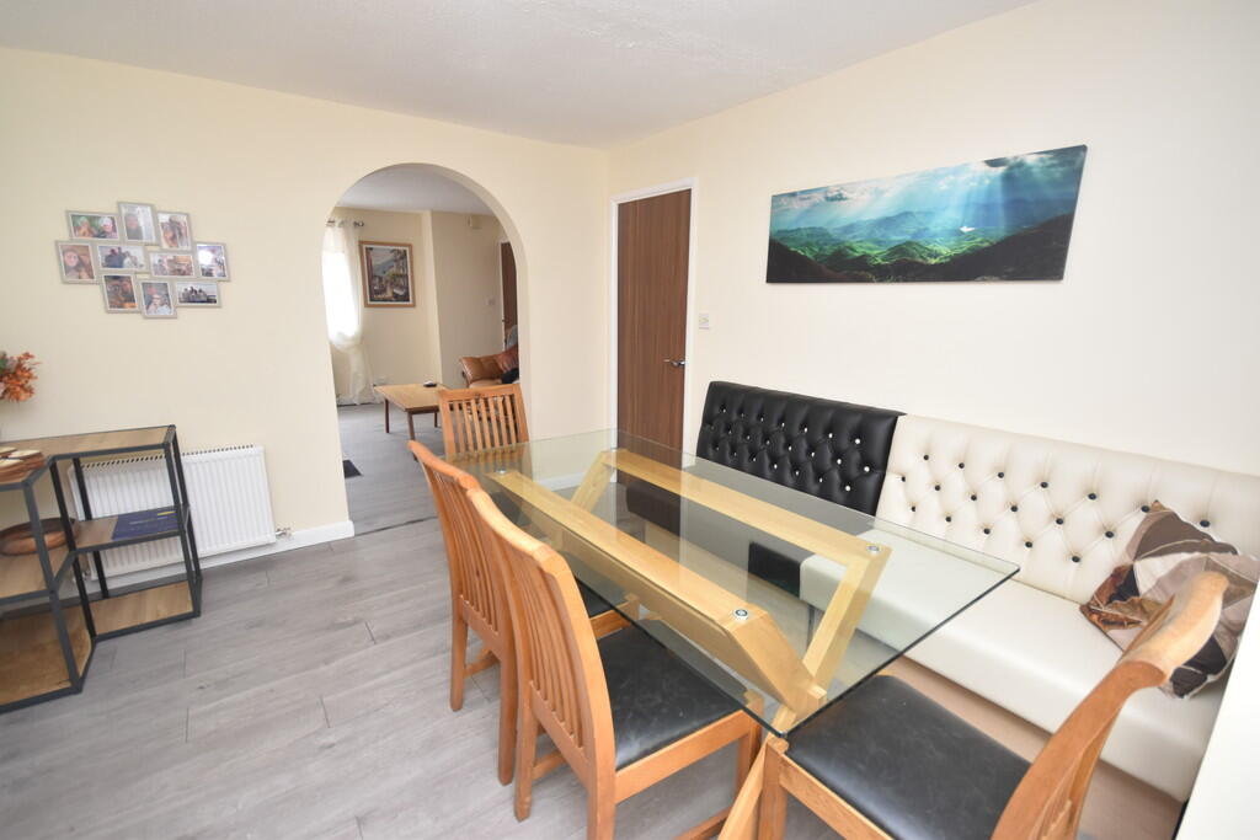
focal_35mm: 15
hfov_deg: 100.4
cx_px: 630
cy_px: 420
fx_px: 525
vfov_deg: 77.3
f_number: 4.5
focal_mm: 10
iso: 800
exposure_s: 1/200
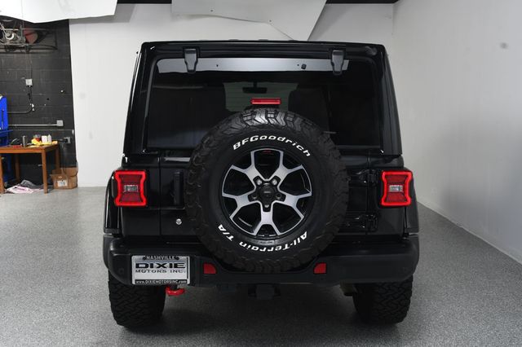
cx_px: 261
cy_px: 174
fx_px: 565
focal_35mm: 39
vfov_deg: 34.2
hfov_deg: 49.6
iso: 100
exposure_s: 1/160
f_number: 10
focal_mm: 26
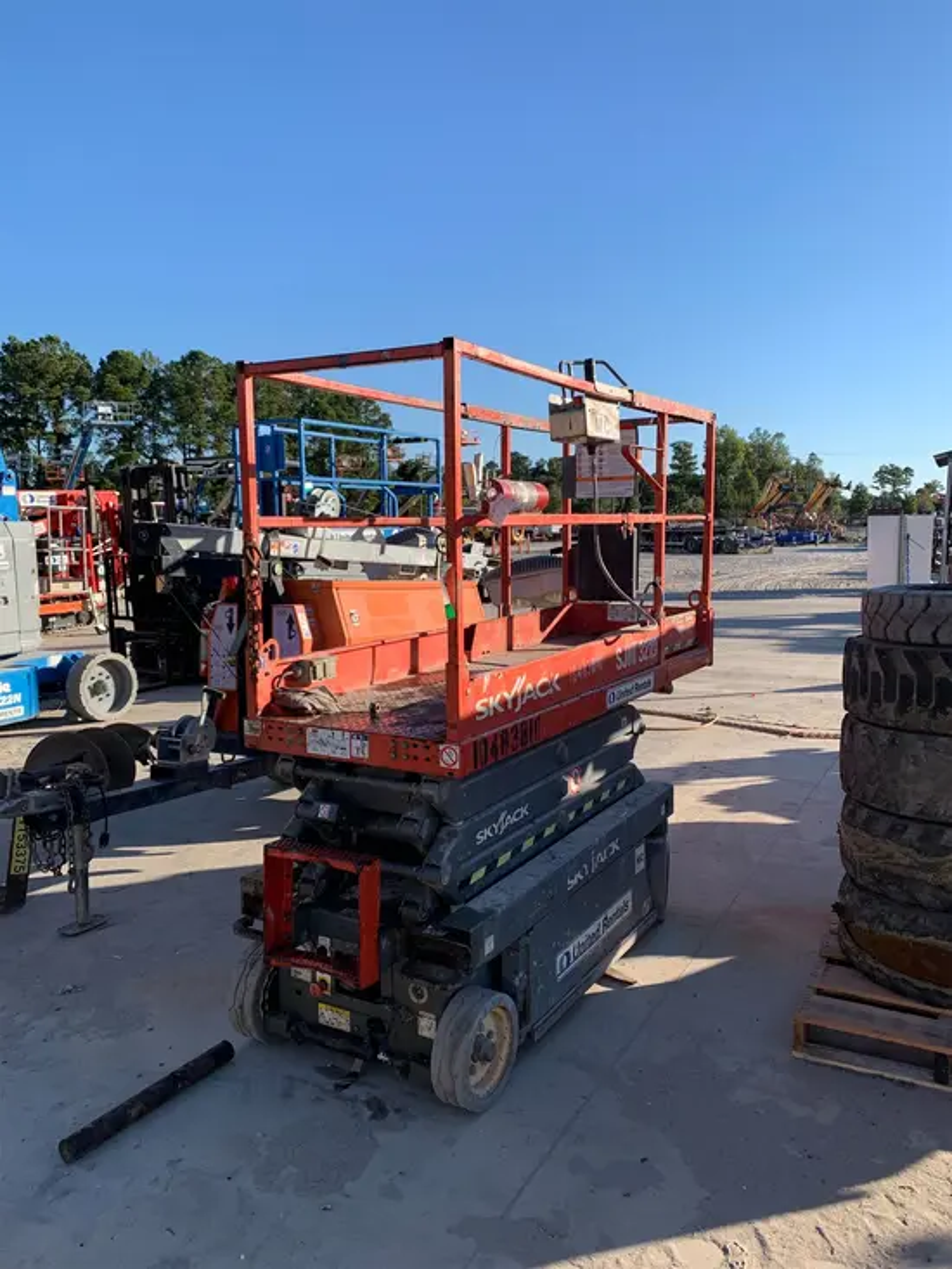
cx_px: 476
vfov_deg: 67.3
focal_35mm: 26
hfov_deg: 53.1
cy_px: 634
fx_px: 953
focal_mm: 4.25
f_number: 1.8
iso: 25
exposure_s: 1/1387
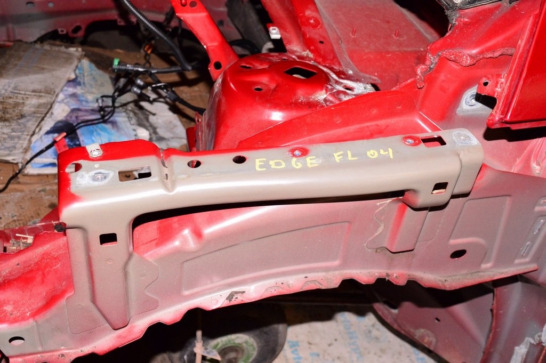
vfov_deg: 31.8
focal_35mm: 42
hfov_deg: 46.4
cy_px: 182
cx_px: 273
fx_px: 636
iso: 1600
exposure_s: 1/200
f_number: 8
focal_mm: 28
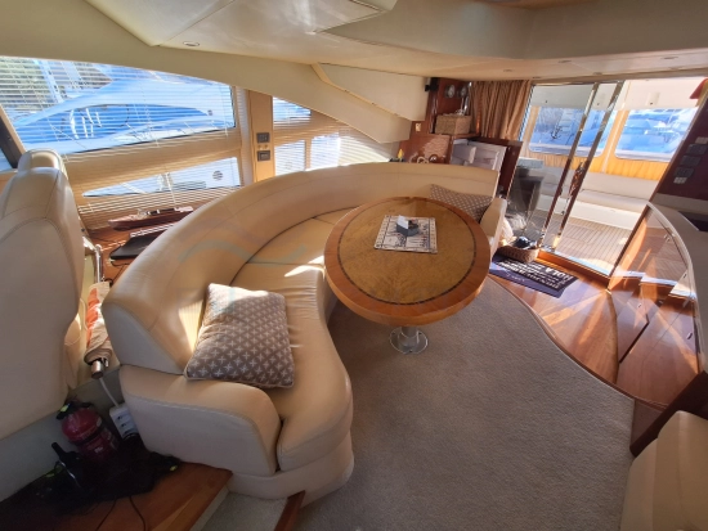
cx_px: 354
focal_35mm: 13
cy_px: 266
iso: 40
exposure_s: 1/111
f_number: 2.2
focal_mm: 1.74
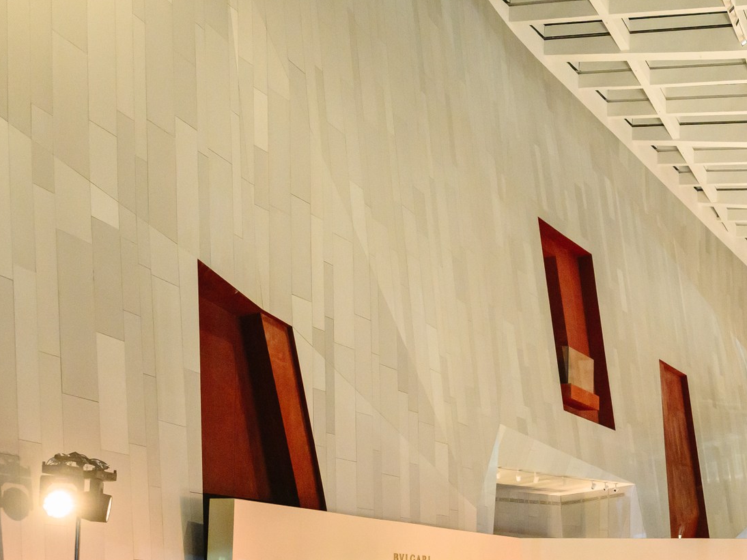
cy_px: 497
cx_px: 485
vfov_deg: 26.2
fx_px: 1166
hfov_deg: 35.3
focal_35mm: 54
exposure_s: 1/200
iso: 1600
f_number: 2.8
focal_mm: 24
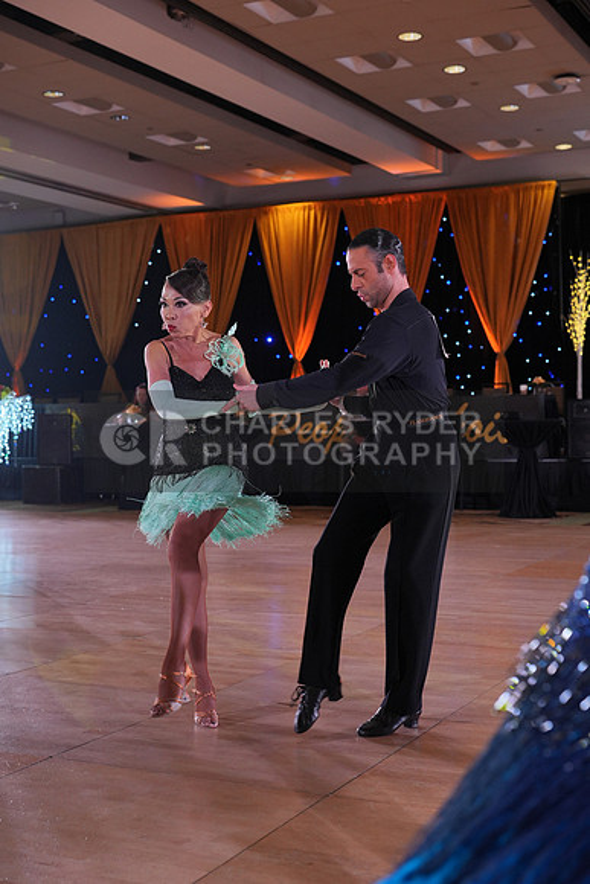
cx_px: 295
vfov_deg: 39.6
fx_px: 1228
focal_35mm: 50
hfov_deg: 27.0
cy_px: 442
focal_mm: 50
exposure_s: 1/400
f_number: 4
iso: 1250
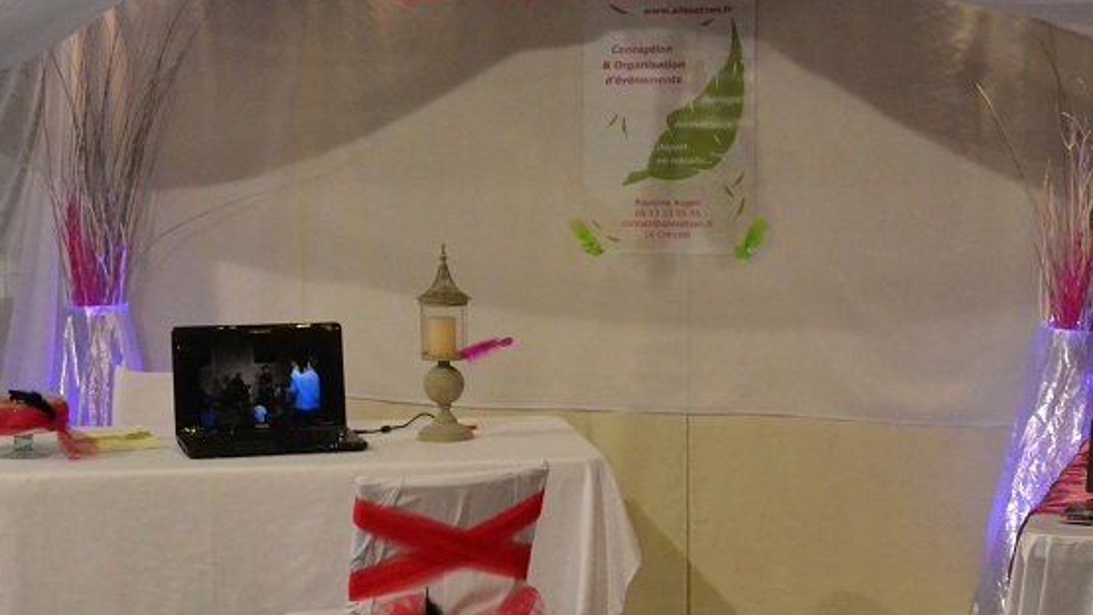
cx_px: 641
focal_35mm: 68
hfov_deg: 30.9
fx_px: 1971
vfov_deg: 17.7
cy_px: 327
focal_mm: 24
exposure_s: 1/160
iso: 3200
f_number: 6.3
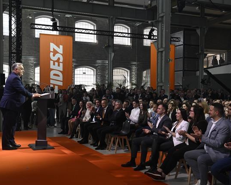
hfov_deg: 38.8
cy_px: 92
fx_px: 328
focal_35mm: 48
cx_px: 112
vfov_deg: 31.4
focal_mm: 42
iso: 3200
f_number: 5.6
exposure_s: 1/400
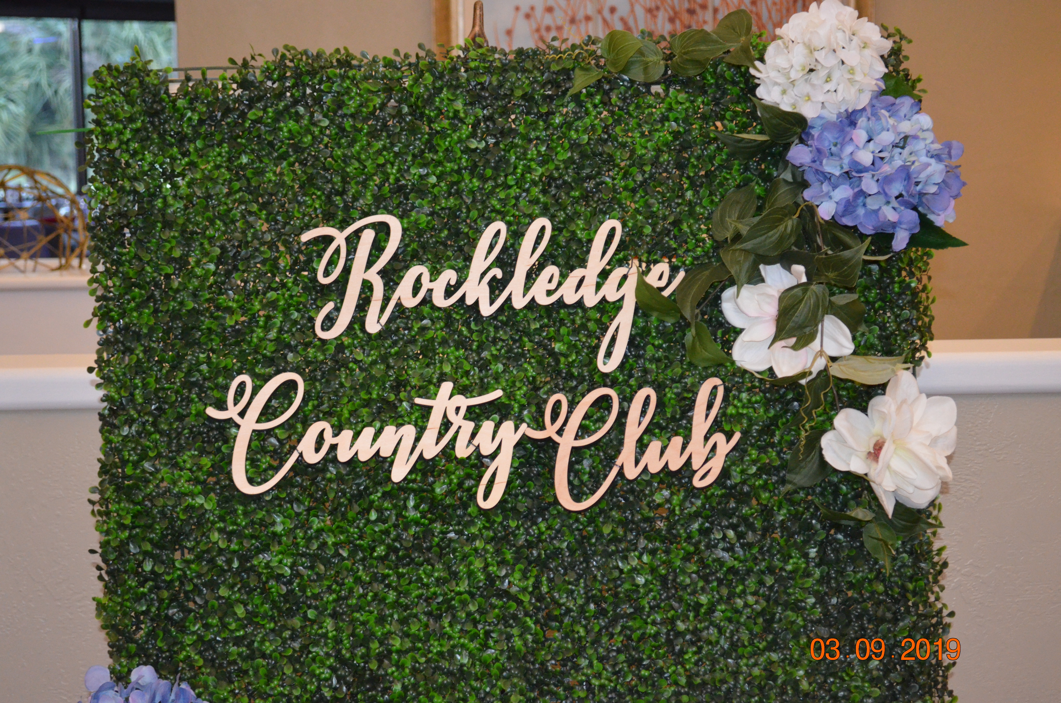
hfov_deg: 30.6
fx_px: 1941
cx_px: 530
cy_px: 352
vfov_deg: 20.5
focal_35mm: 66
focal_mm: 44
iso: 3200
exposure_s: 1/60
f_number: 5.3
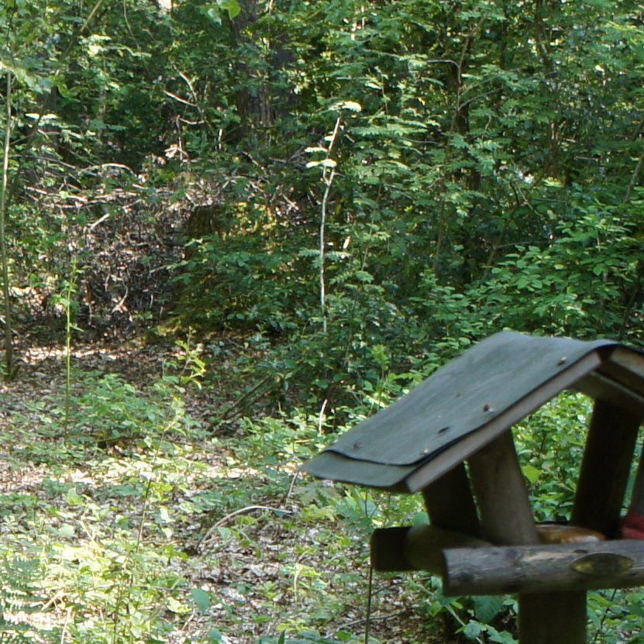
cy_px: 561
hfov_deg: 10.0
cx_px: -346
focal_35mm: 169
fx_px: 3557
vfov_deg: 10.3
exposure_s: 1/60
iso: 200
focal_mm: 24
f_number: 5
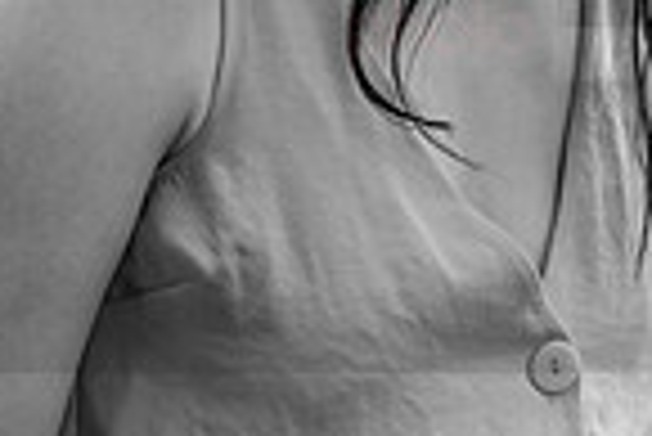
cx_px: 921
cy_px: 37
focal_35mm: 810
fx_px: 14684
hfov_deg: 2.5
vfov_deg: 1.7
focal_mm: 181
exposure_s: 1/200
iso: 200
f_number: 2.8
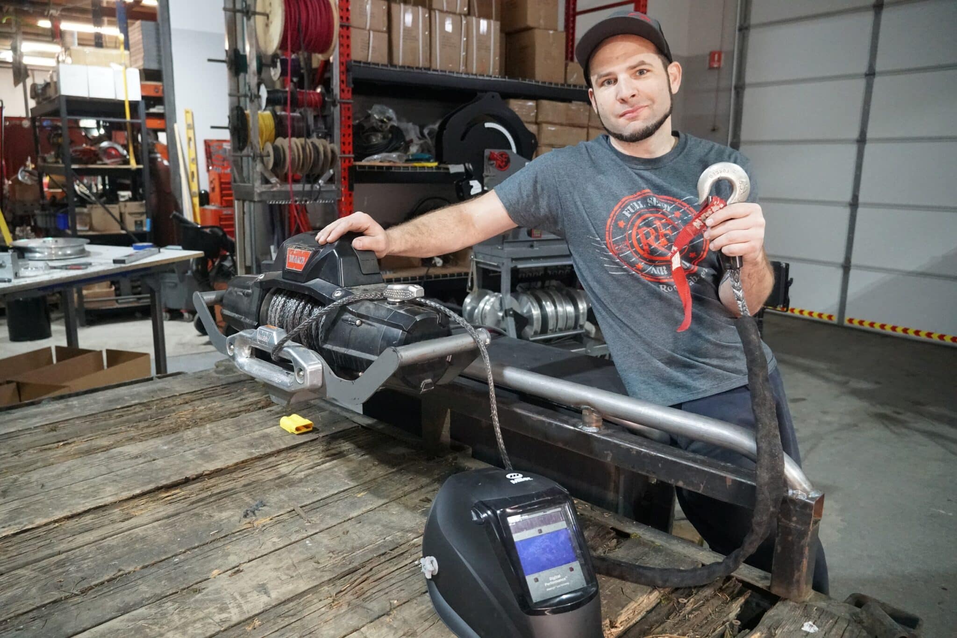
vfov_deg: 47.9
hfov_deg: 67.4
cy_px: 319
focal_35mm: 27
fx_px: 718
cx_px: 478
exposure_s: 1/160
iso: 6400
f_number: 3.5
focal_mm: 18
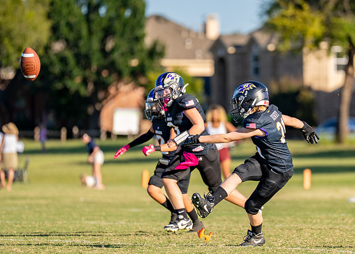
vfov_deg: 4.1
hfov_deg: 5.7
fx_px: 3568
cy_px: 140
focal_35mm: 354
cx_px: 230
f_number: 2.8
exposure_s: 1/2500
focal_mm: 200
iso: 160
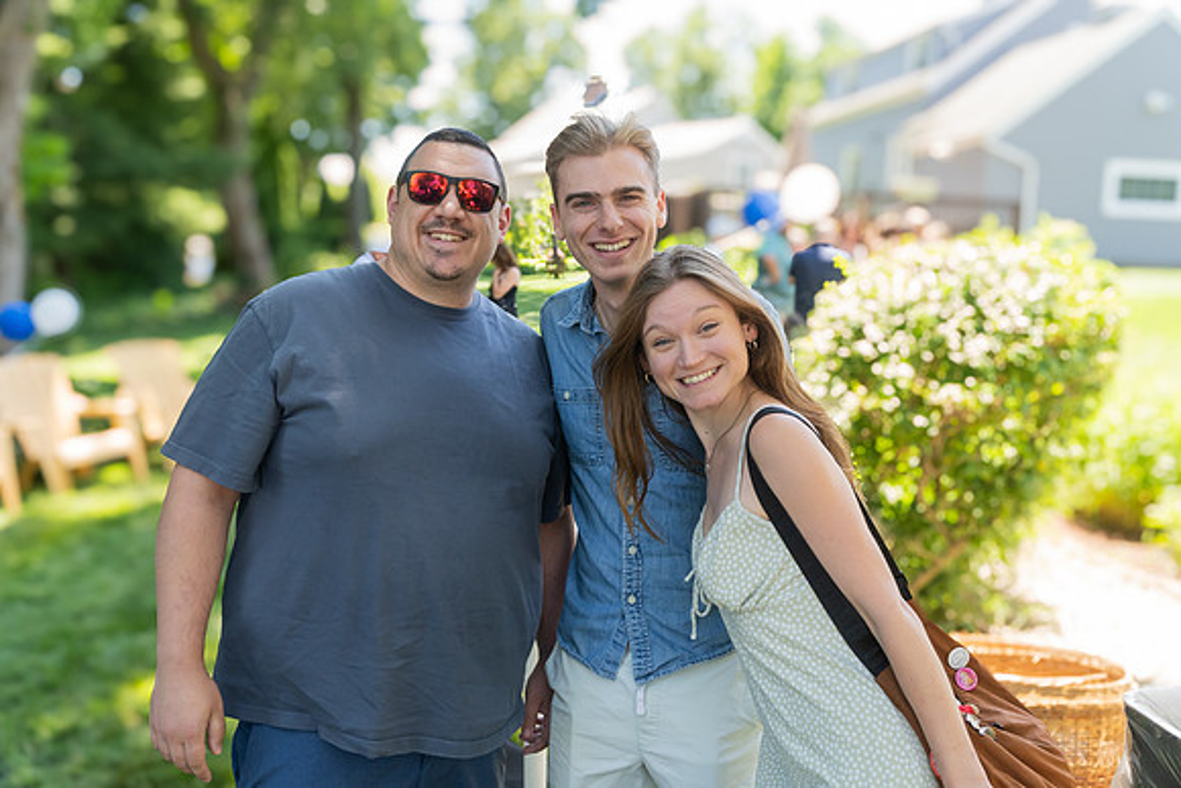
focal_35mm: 33
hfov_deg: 57.2
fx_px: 1083
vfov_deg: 40.0
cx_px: 590
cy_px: 394
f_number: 4
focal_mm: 22
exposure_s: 1/400
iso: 640
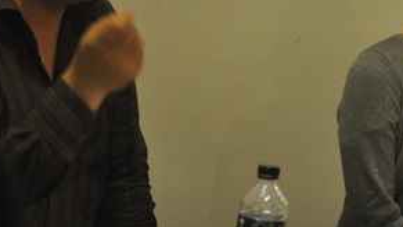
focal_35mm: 196
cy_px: 33
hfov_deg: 10.9
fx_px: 2095
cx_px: 375
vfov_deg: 6.2
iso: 1600
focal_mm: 52
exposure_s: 1/20
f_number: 5
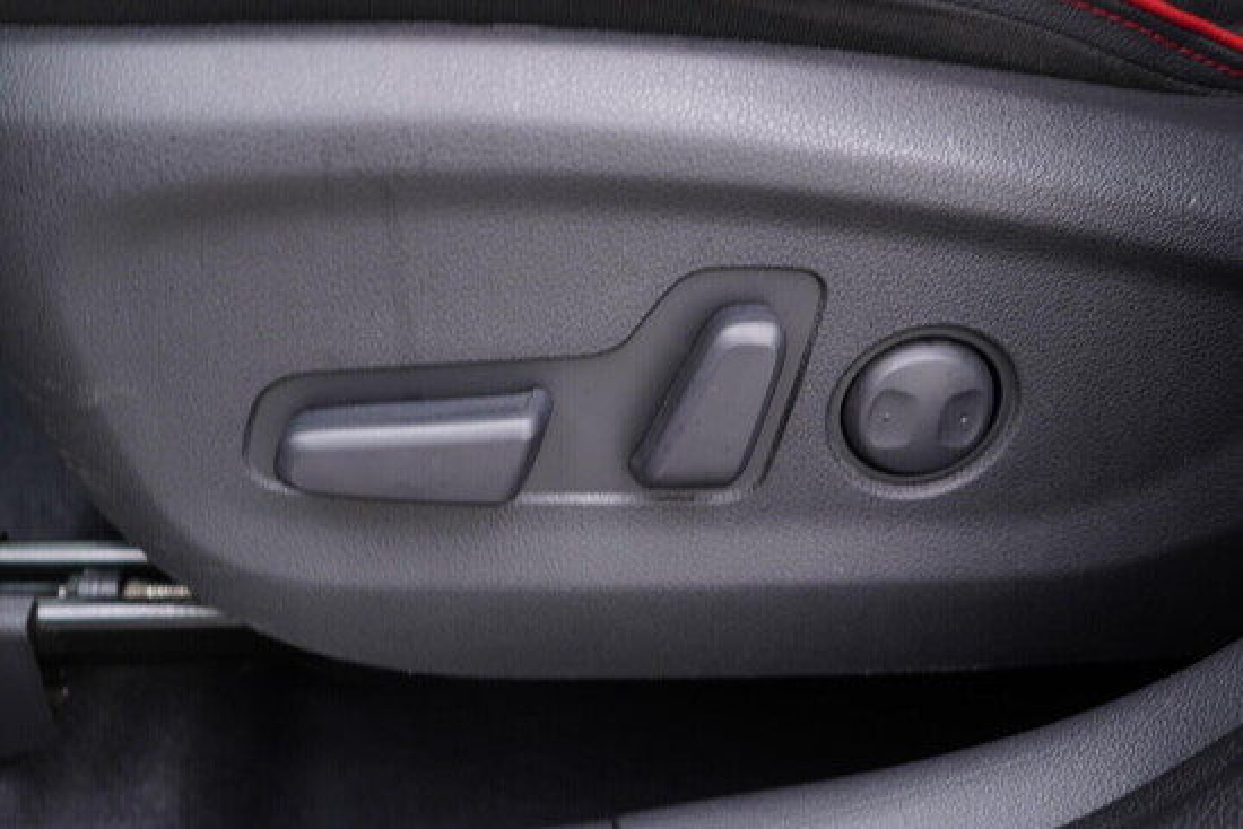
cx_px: 622
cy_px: 414
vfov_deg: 36.9
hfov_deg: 53.1
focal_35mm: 36
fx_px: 1243
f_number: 2.8
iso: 250
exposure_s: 1/40
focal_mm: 24
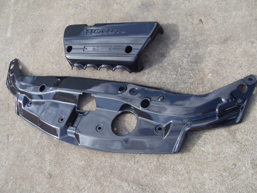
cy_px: 96
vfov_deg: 40.7
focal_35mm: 35
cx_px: 128
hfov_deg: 52.6
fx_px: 260
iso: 80
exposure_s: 1/90
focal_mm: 6.3
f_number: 7
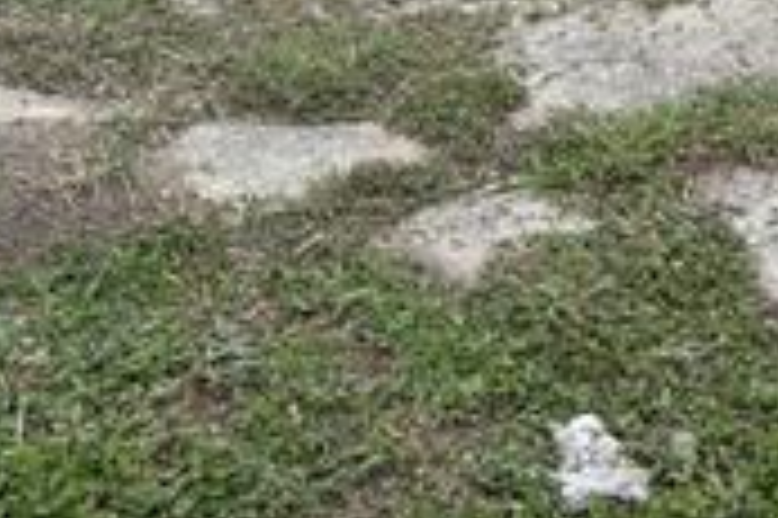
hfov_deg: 25.8
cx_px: 751
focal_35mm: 75
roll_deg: -2.5
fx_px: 1619
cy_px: -473
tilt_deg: -6.8
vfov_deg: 15.2
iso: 50
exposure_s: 1/3106
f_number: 1.6
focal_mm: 5.96
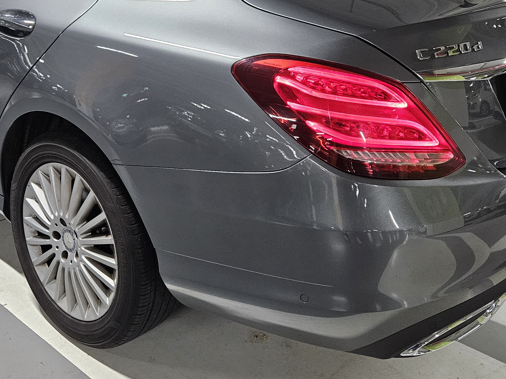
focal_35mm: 43
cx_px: 182
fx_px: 629
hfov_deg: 43.4
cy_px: 73
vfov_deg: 32.6
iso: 800
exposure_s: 1/120
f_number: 1.8
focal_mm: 5.4
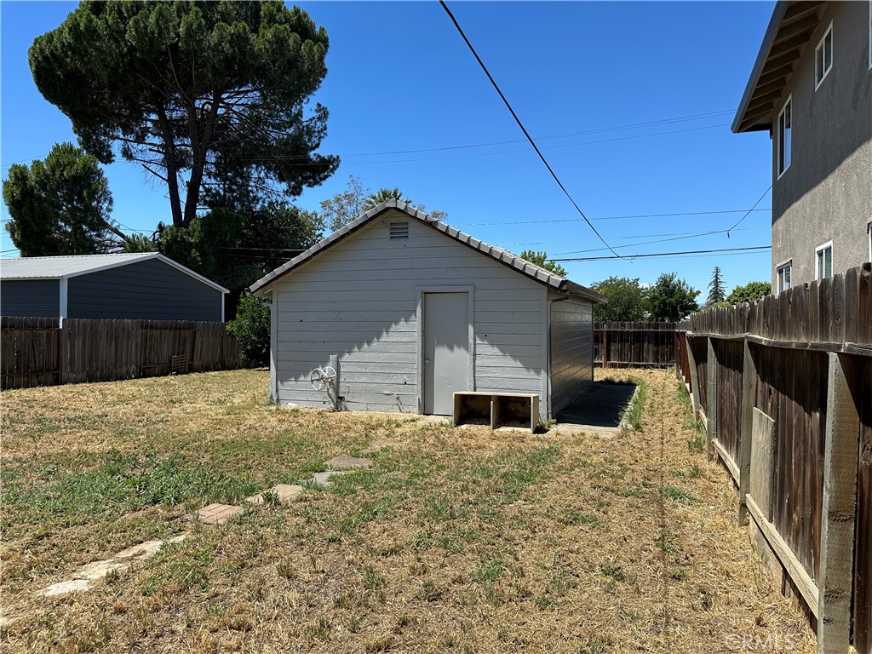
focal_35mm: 24
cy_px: 327
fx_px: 605
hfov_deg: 71.6
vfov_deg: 56.8
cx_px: 436
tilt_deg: +0.2
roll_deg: -0.5
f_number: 1.78
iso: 80
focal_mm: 6.86
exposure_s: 1/4184
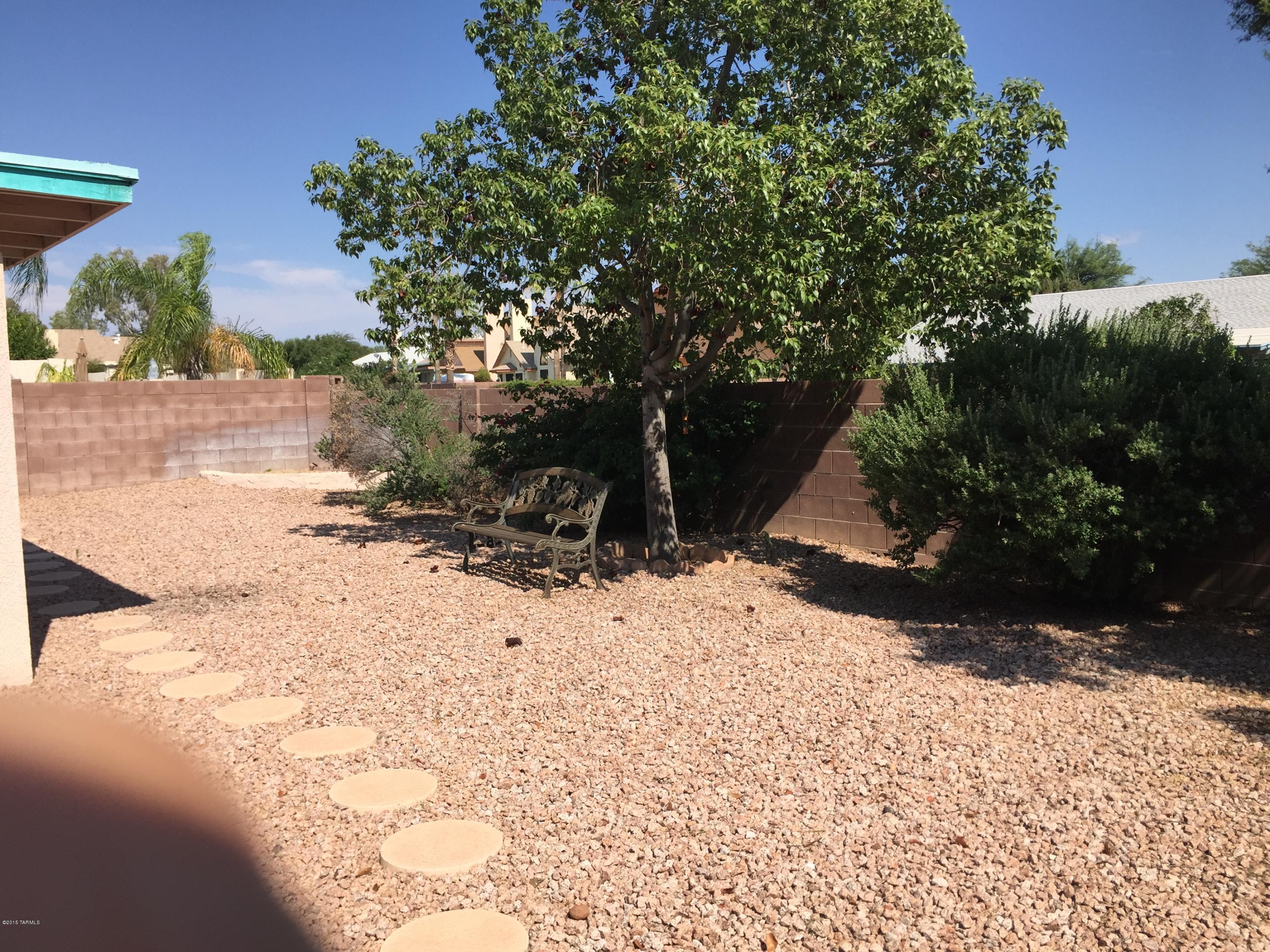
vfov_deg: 48.2
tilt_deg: -3.1
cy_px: 476
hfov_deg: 61.7
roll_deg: +0.6
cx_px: 635
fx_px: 1064
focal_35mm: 29
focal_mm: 4.15
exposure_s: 1/1980
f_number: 2.2
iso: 32
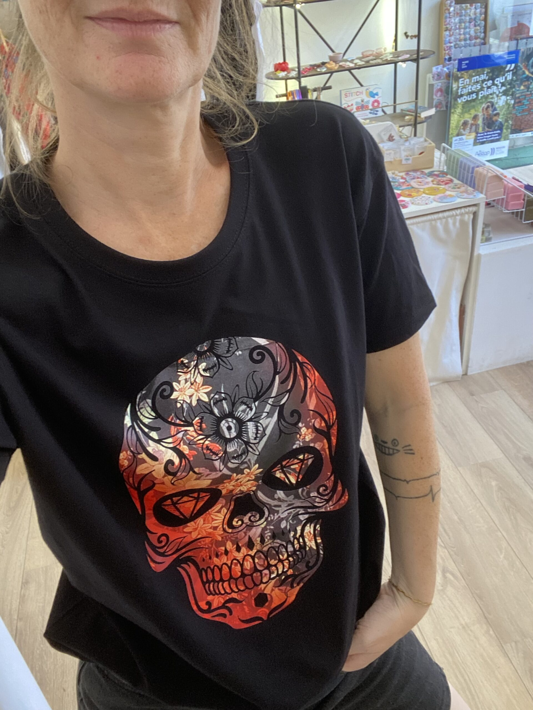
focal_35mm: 30
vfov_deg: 60.0
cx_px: 266
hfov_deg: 46.8
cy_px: 355
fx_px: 616
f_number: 2.2
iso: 250
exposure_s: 1/50
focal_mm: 2.71
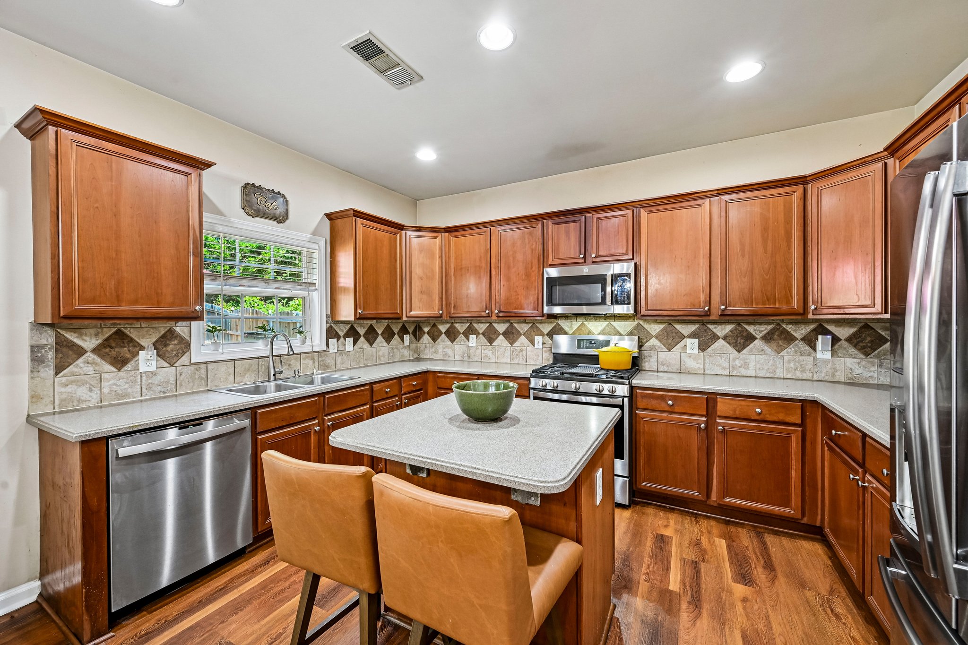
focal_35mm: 14
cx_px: 484
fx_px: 376
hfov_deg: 104.3
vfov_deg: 81.2
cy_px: 322
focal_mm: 14
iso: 1250
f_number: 8
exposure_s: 1/15
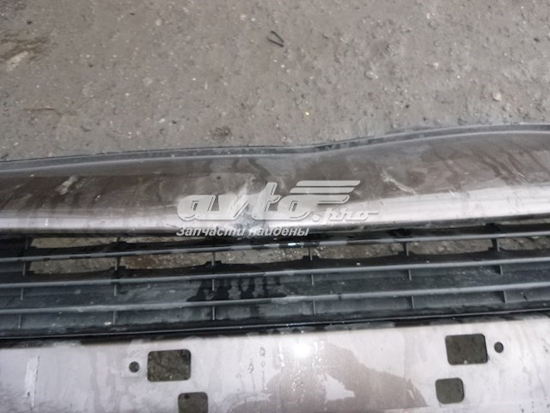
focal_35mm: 25
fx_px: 397
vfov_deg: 54.9
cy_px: 206
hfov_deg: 69.4
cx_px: 275
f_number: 3.9
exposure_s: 1/60
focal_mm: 4.5
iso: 400
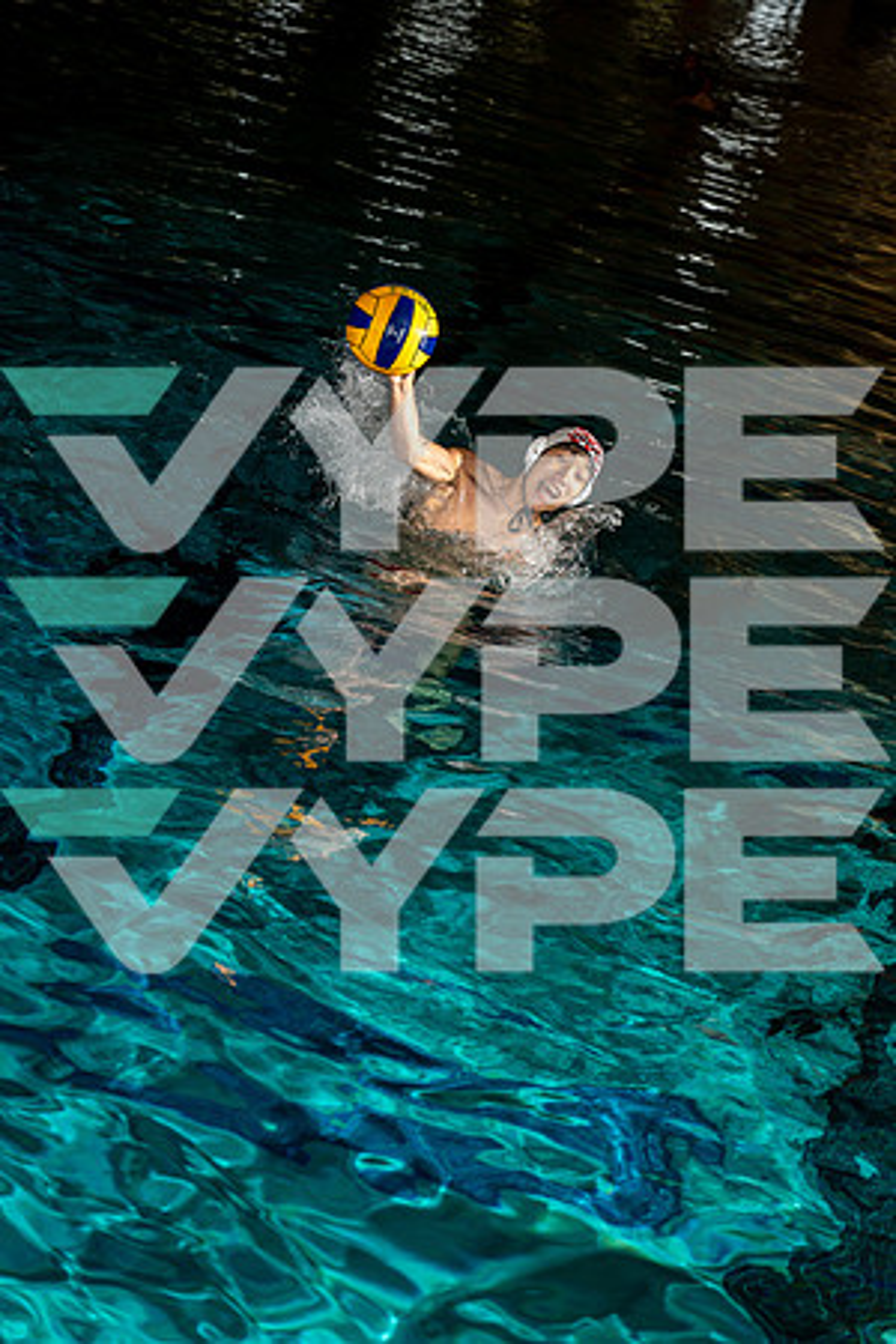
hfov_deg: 19.5
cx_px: 448
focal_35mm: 70
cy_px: 672
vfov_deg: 28.8
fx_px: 2613
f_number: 4
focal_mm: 70
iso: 100
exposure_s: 1/250
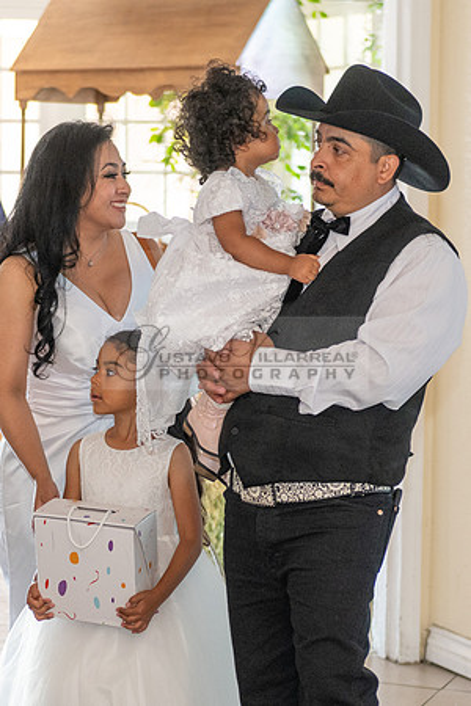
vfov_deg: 13.5
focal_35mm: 151
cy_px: 573
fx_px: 2961
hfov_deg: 9.1
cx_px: 73
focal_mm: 62
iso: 800
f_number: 3.2
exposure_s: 1/160
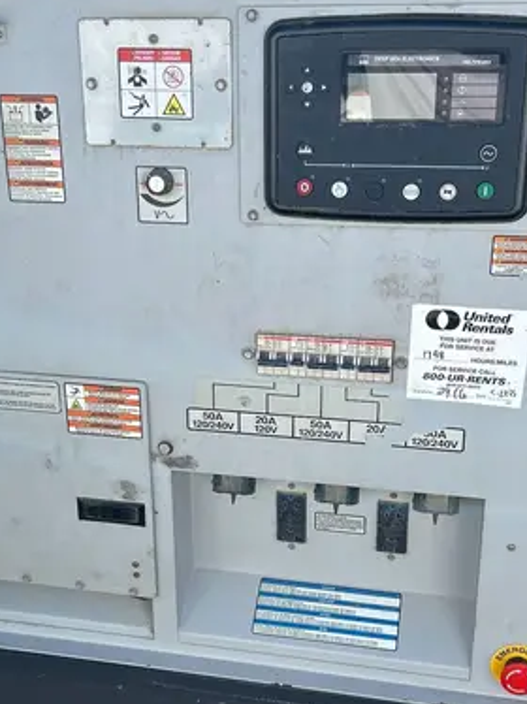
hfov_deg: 28.5
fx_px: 1036
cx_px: 224
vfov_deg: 37.4
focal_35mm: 51
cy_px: 406
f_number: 1.5
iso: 50
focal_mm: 5.7
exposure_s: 1/1751
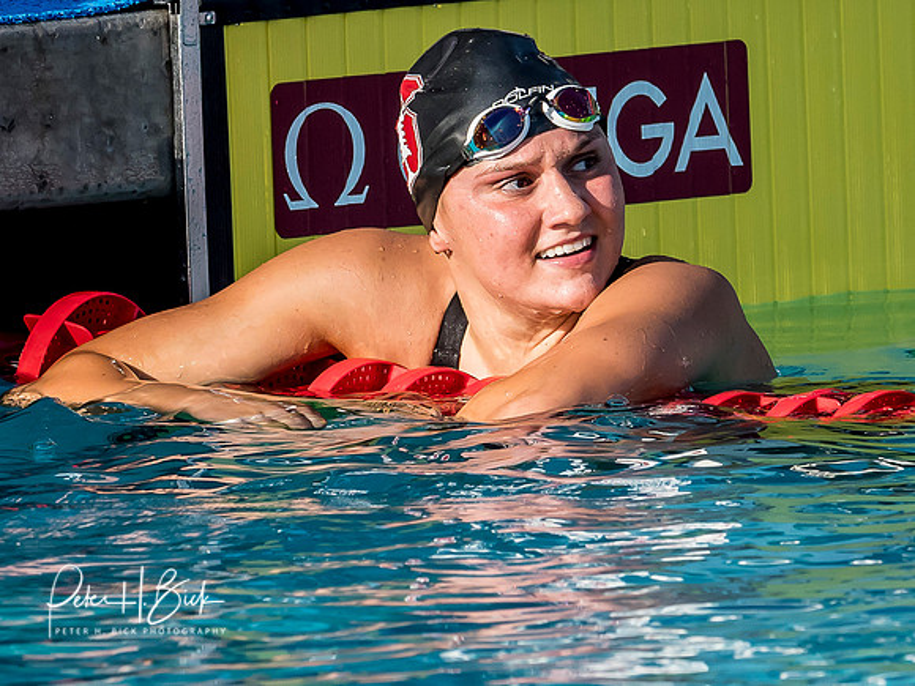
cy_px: 342
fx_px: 25089
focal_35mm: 949
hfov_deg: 2.1
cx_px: 510
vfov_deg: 1.6
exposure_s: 1/1250
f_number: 6.3
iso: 640
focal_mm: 200
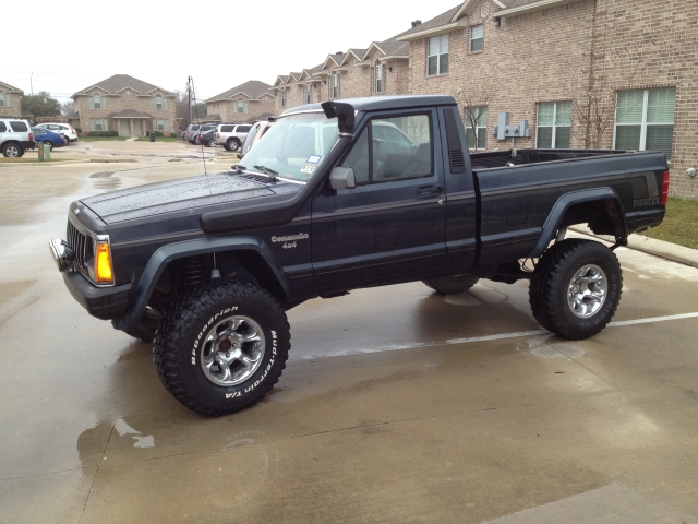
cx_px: 349
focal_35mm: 35
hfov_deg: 52.6
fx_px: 706
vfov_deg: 40.7
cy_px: 262
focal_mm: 4.28
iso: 80
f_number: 2.4
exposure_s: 1/203
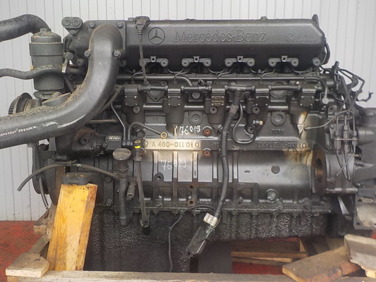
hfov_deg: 51.3
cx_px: 171
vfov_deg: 39.5
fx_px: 391
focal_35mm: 36
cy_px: 114
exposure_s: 1/30
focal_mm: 4.1
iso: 125
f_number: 3.3
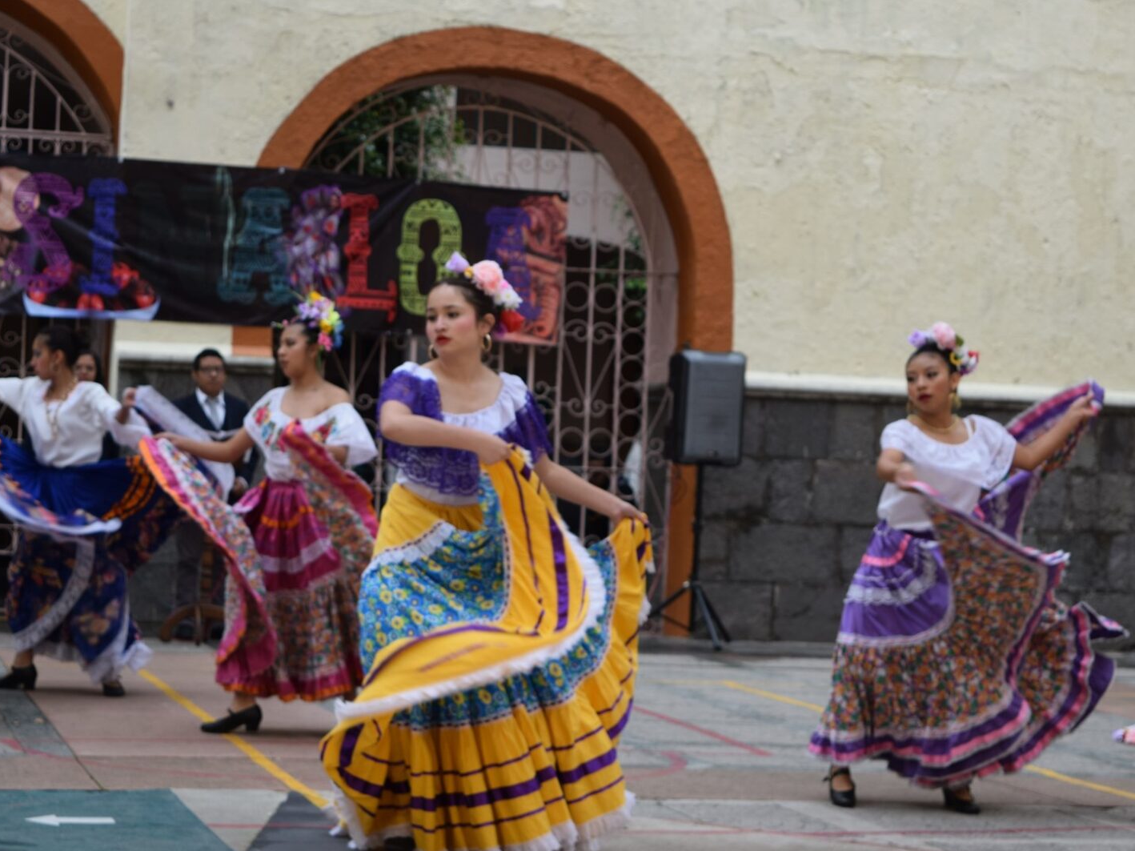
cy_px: 426
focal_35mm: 90
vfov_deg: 16.5
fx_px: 2935
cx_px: 584
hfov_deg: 21.9
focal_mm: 55
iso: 400
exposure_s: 1/200
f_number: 7.1
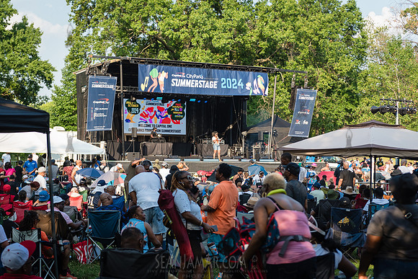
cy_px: 140
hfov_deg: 30.0
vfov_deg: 20.3
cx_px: 209
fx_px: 780
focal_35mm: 67
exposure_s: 1/1600
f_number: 3.5
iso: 500
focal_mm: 66
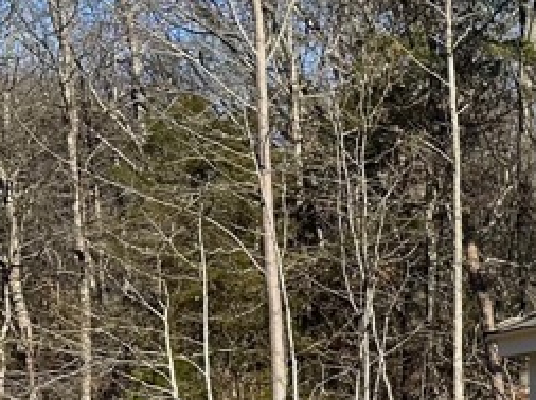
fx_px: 1763
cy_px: 499
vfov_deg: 12.6
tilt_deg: -0.1
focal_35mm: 114
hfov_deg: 13.5
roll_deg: +0.9
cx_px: 1222
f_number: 1.78
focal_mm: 6.86
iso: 80
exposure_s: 1/4016
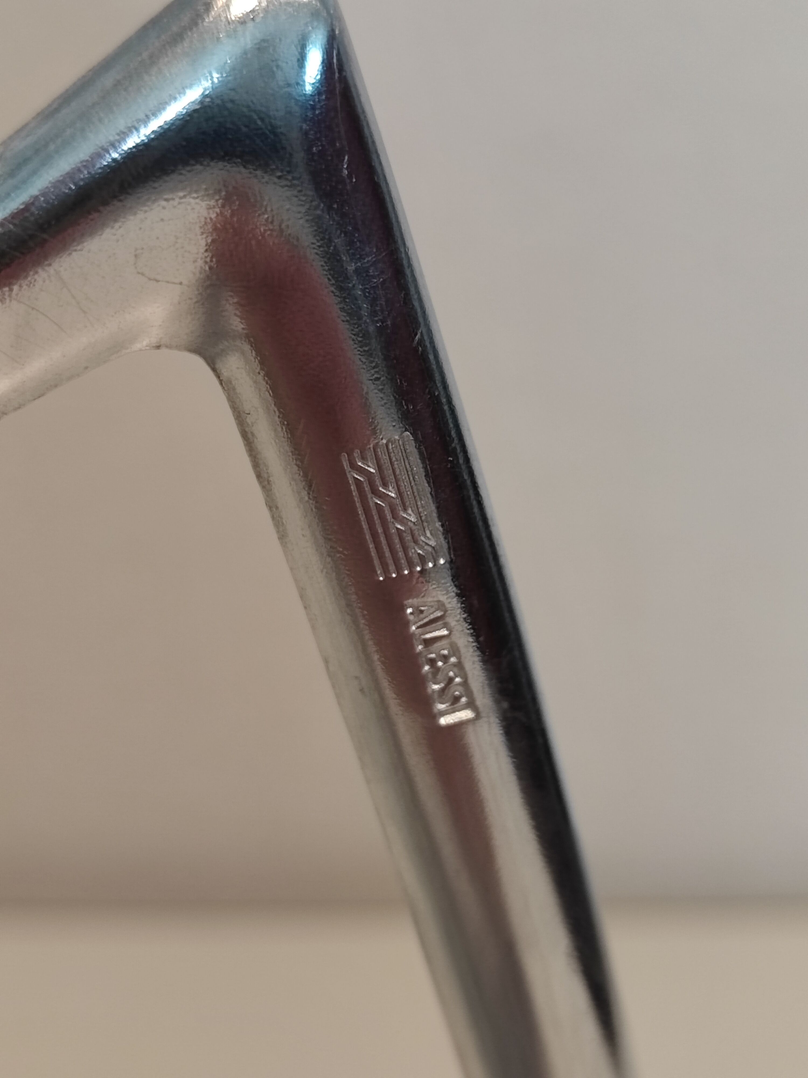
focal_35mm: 25
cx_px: 404
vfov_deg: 69.4
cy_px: 539
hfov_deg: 54.9
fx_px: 778
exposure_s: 1/50
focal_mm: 5.96
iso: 659
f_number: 1.75
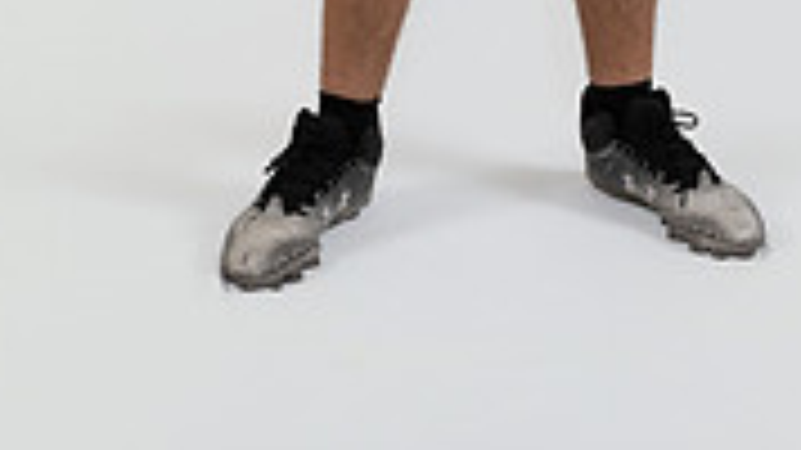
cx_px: 464
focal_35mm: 105
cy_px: -544
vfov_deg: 10.3
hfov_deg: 20.4
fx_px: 2226
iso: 250
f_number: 4
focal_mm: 39.7
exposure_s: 1/125
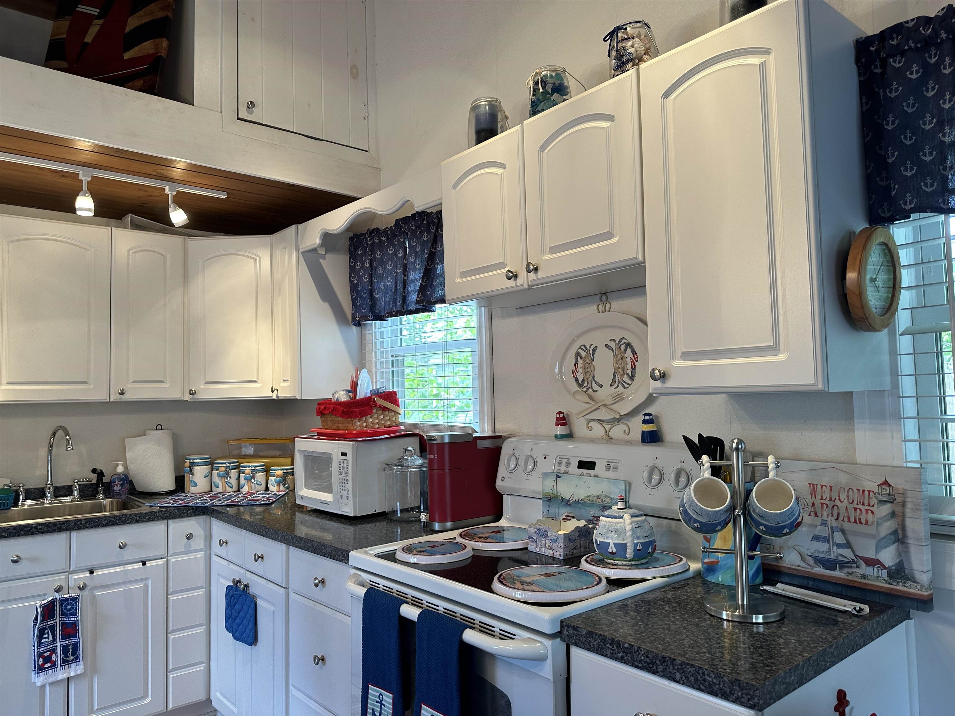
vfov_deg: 56.8
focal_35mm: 24
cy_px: 358
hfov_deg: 71.6
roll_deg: +1.0
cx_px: 478
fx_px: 662
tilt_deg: +3.4
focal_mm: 6.86
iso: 125
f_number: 1.78
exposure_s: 1/120
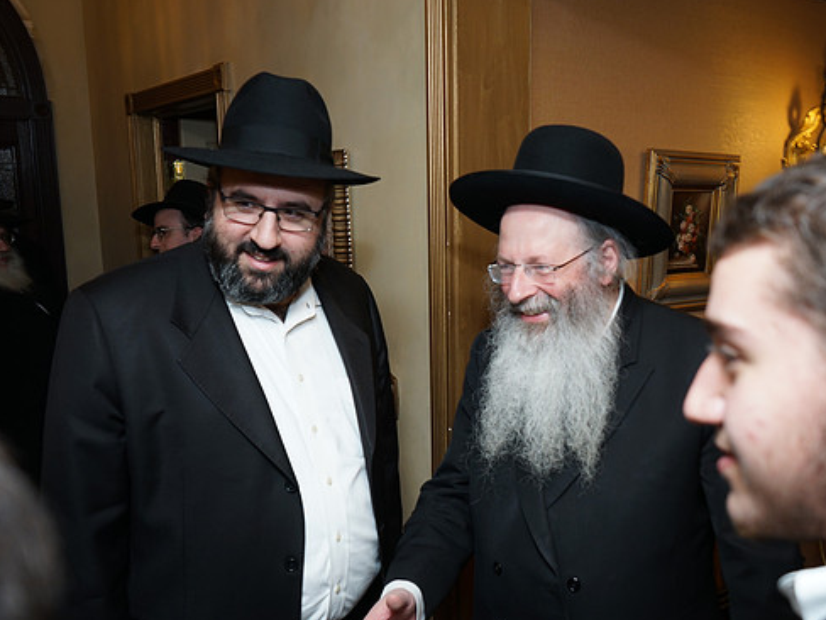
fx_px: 764
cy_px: 321
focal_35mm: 32
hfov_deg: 56.5
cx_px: 484
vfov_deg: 44.2
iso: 500
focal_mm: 28
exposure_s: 1/100
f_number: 5
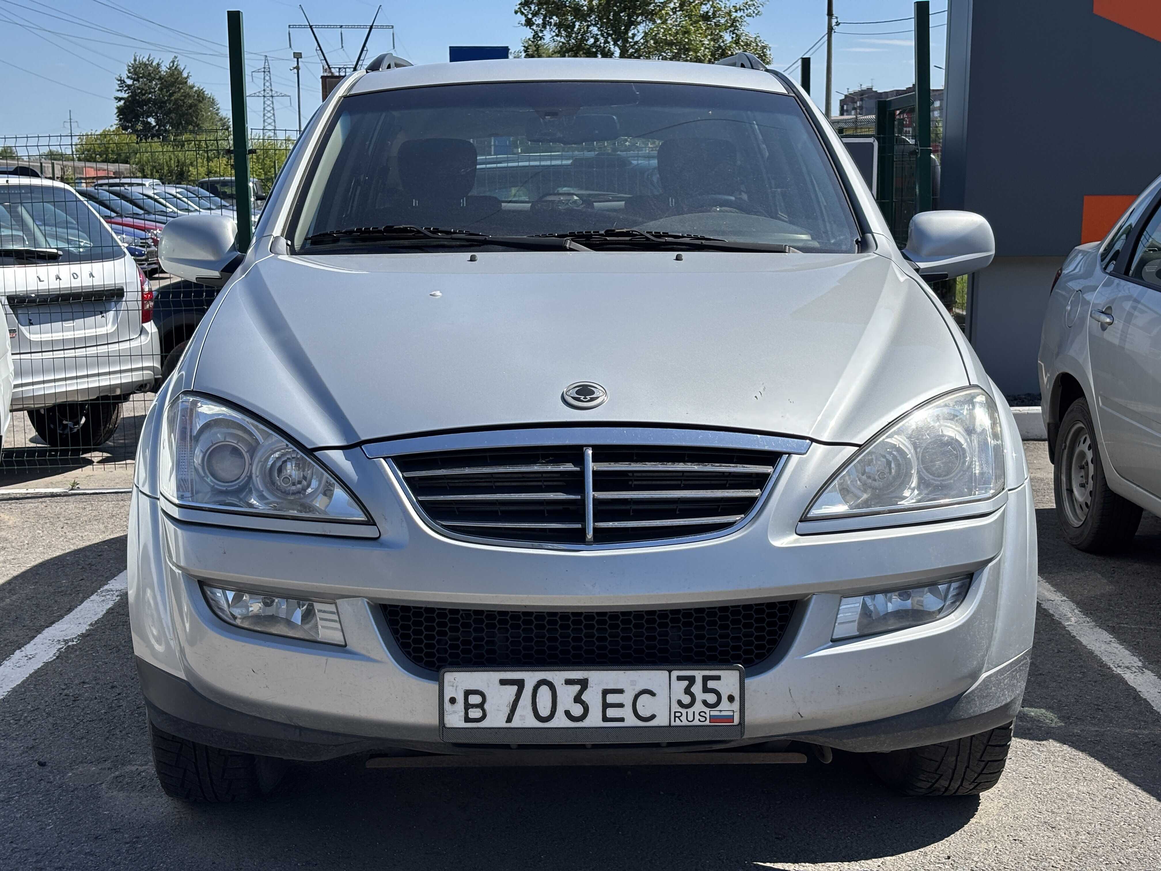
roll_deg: +1.1
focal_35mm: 52
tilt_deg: -8.5
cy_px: 436
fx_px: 1744
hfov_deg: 36.8
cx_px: 580
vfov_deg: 28.0
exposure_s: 1/2710
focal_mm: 5.96
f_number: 1.6
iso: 32
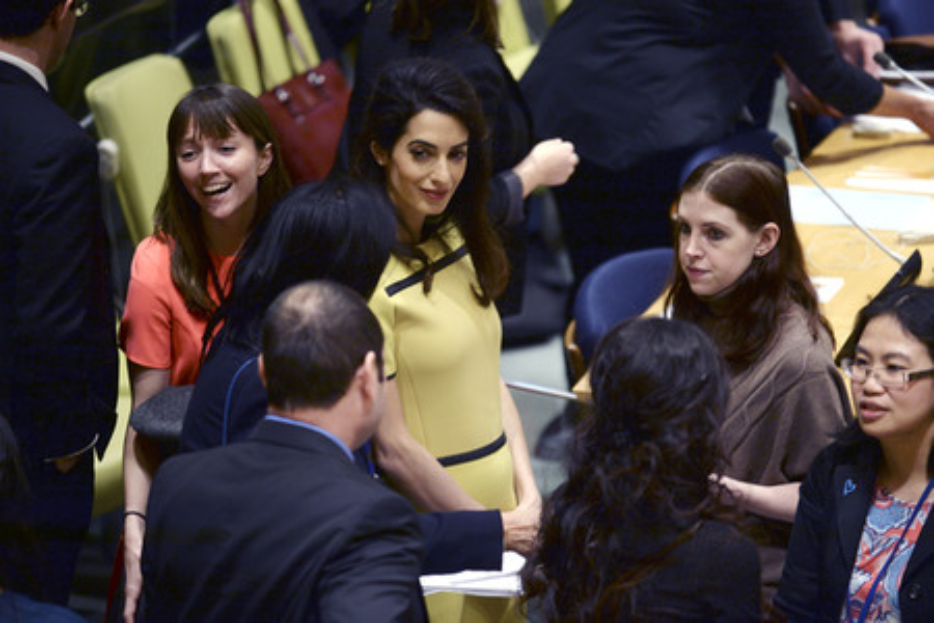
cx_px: 467
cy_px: 312
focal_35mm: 200
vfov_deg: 6.9
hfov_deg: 10.3
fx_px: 5188
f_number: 2.8
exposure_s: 1/125
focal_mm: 200
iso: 2000
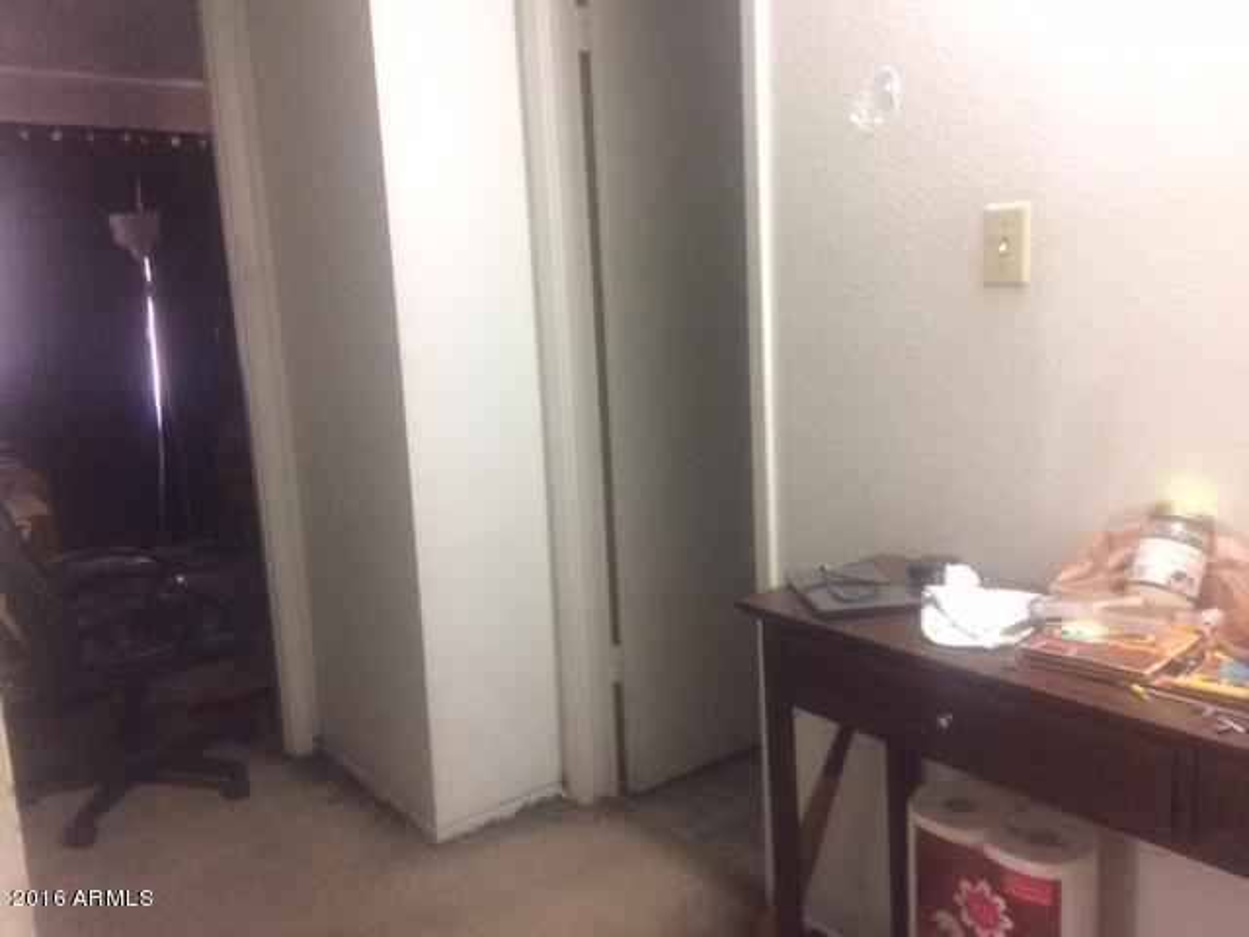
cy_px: 468
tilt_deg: -9.1
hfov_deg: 61.7
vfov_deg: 48.2
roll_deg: +3.3
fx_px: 1046
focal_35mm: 29
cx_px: 624
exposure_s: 1/17
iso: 250
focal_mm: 4.15
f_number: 2.2
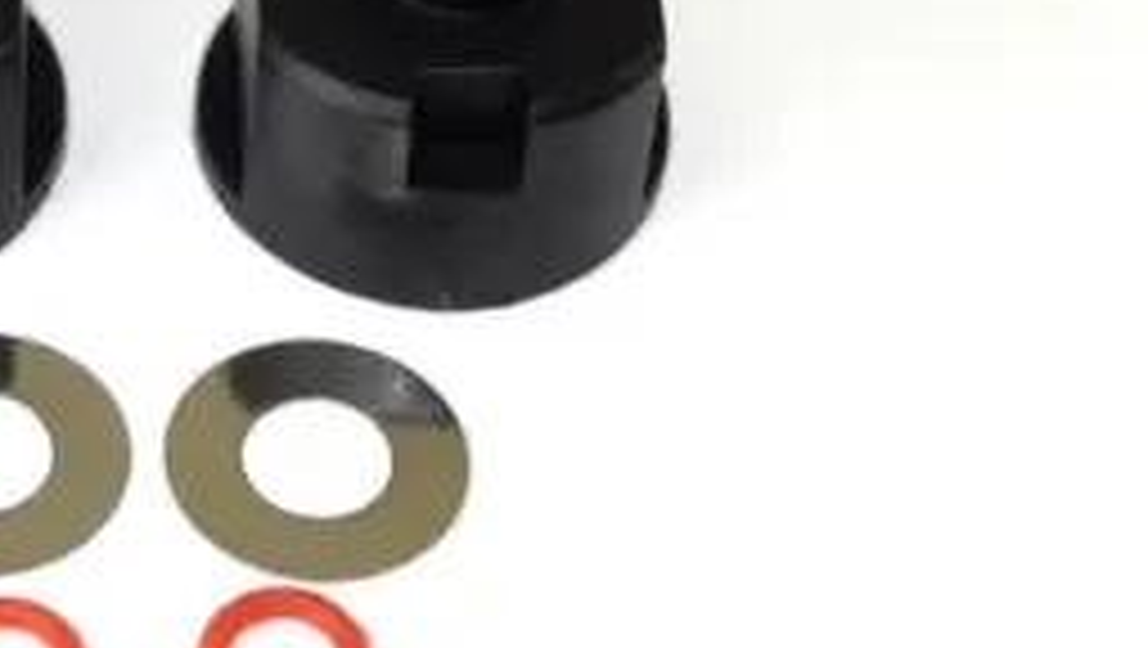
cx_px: 122
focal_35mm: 133
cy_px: 151
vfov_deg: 9.1
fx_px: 4052
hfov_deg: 15.9
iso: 100
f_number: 6.3
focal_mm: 36
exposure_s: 1/80
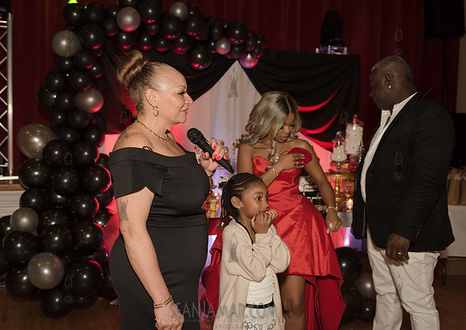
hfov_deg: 50.1
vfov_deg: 36.7
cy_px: 155
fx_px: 497
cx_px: 203
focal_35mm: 38
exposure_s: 1/250
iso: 2000
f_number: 3.5
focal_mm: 34
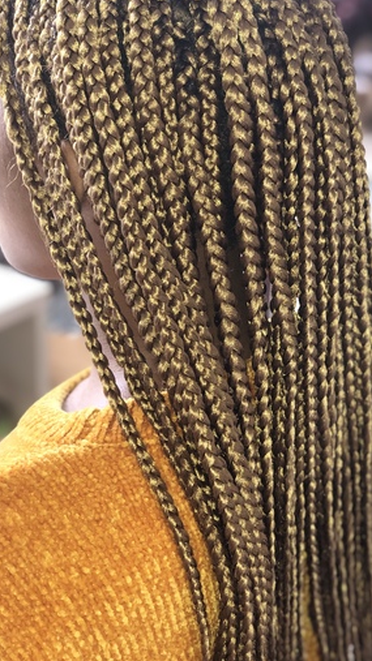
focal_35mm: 67
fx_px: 1175
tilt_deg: -26.4
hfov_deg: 17.9
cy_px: 343
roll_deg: -4.6
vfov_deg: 31.4
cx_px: 264
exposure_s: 1/30
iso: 25
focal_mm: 6
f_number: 2.4
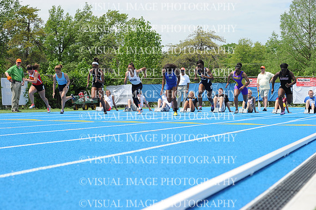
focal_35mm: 70
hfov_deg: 28.9
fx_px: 614
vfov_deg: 19.4
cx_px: 158
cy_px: 105
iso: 640
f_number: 7.1
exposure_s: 1/2000
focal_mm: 70
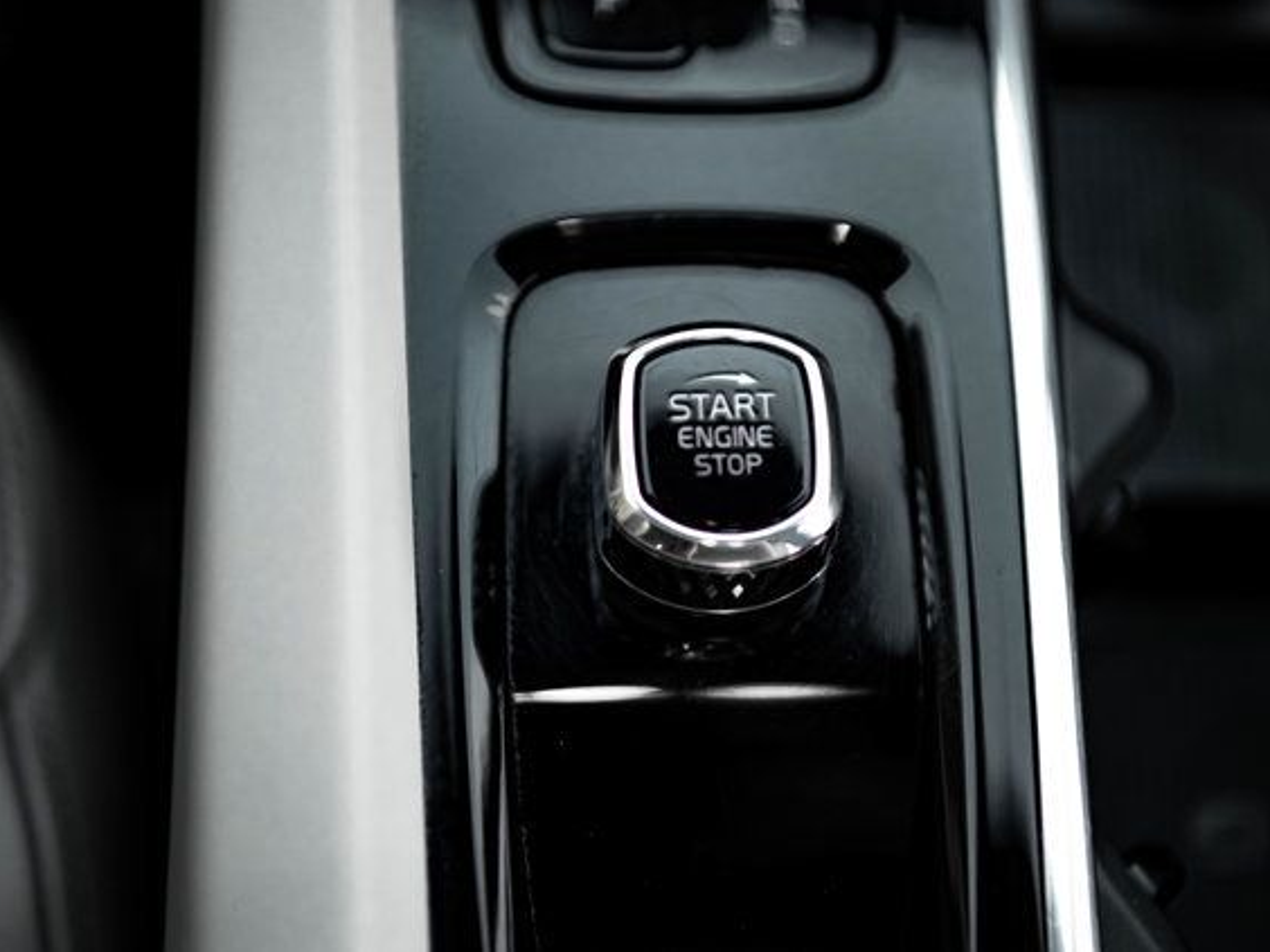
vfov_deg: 24.4
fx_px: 2201
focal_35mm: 60
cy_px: 474
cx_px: 698
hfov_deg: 32.2
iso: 1250
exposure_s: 1/200
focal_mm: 55
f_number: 2.8
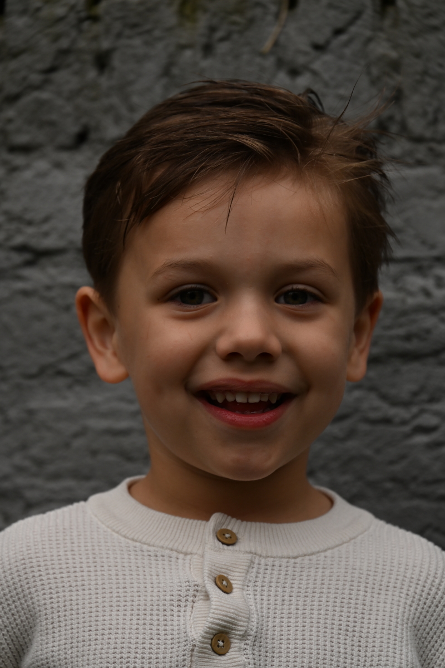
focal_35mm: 185
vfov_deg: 11.1
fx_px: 3430
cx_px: 222
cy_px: 334
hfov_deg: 7.4
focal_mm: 185
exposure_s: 1/500
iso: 400
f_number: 6.3
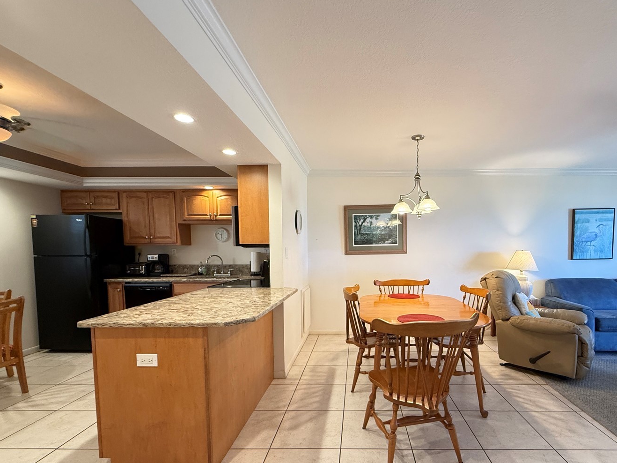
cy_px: 269
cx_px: 358
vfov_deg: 74.2
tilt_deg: -3.7
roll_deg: +0.2
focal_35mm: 17
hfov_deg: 90.3
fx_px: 303
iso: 500
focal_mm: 2.22
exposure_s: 1/120
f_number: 2.2
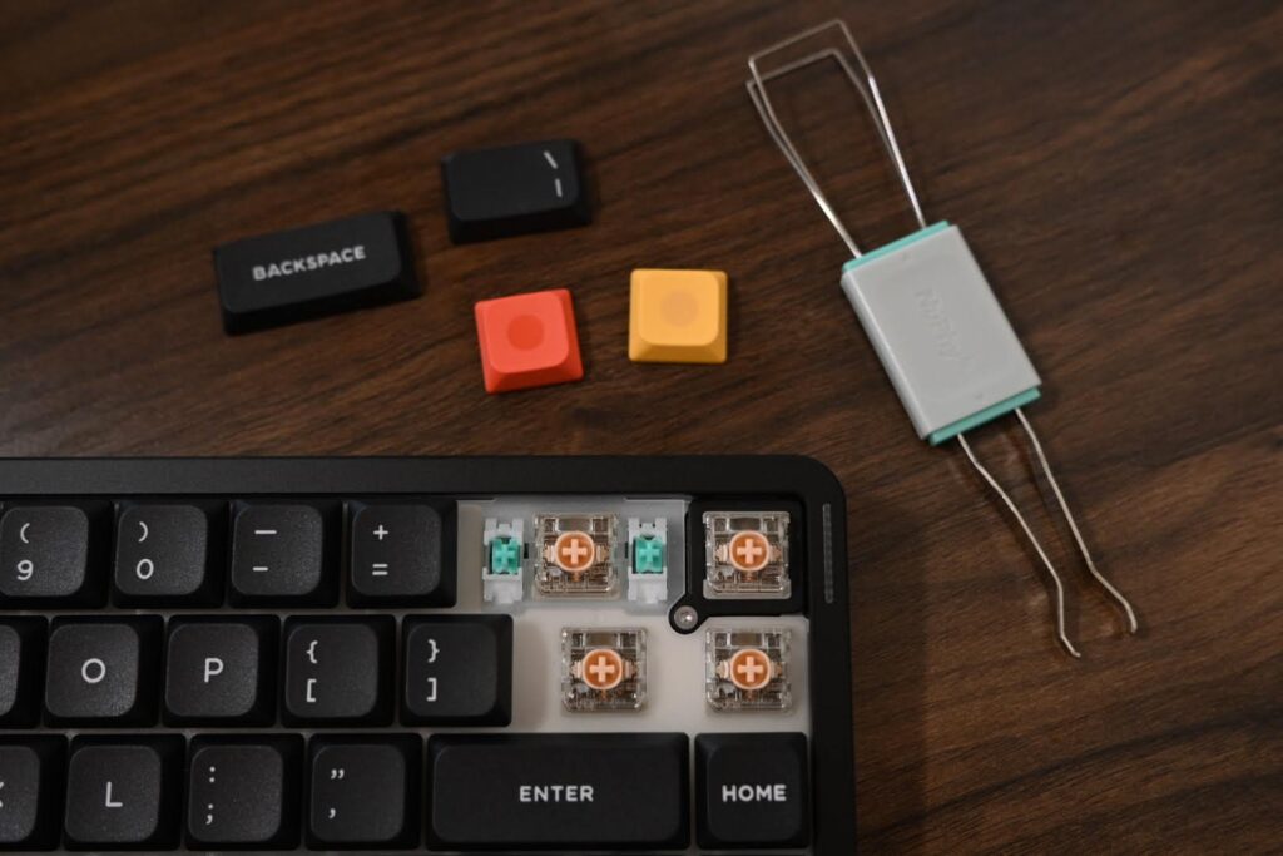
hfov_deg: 53.1
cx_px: 642
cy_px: 428
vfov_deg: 36.9
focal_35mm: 36
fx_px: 1283
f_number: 3.2
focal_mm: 24
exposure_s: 1/60
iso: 640
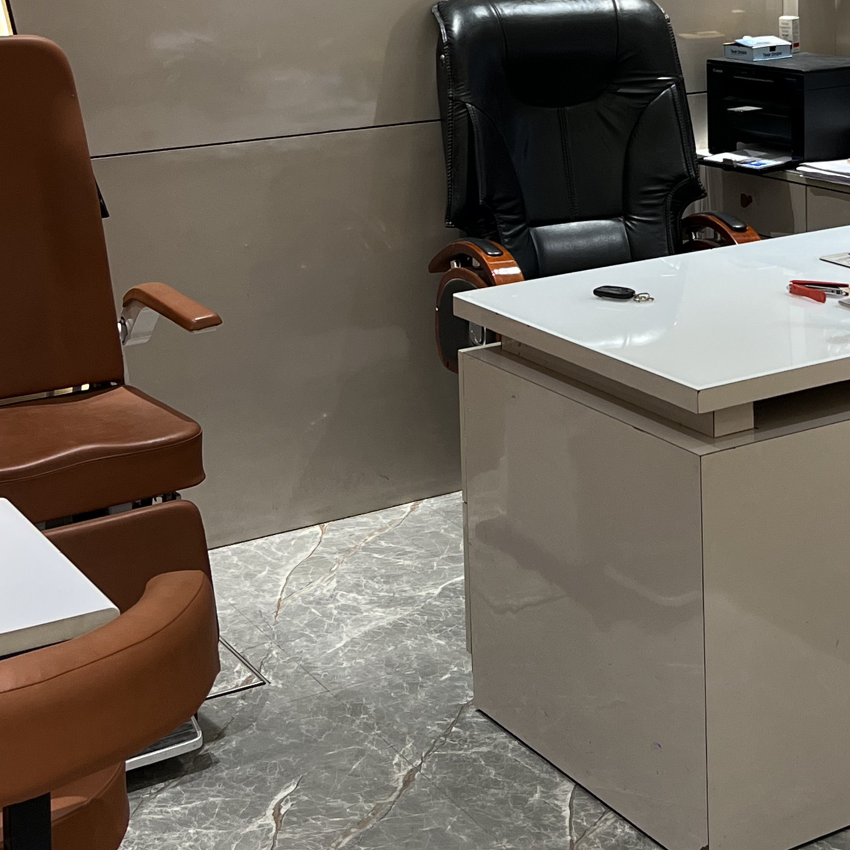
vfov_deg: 24.5
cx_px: 640
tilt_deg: -6.6
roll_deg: +0.7
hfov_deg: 25.1
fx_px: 1889
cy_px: 59
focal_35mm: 68
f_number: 1.5
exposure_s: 1/106
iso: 125
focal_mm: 5.7
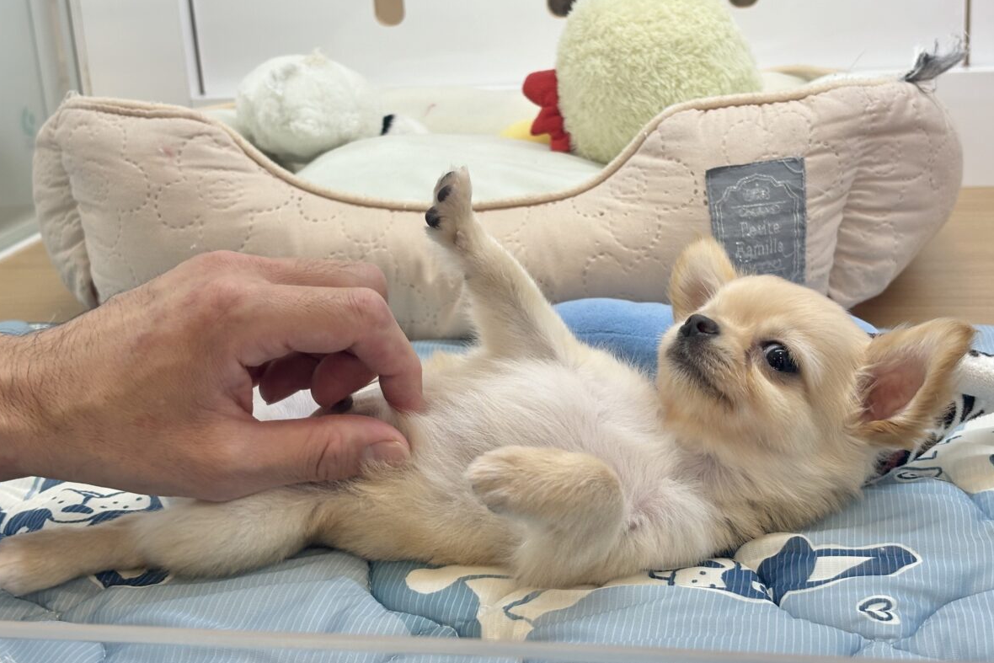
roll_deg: +3.1
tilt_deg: -17.8
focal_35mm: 55
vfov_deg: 24.6
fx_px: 1519
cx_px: 494
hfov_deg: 36.2
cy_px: 347
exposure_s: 1/100
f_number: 1.6
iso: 50
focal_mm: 5.96
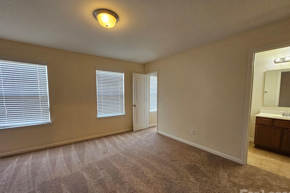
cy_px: 106
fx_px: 113
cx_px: 146
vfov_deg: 81.0
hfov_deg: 104.2
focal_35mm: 14
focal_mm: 2.2
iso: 400
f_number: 2.2
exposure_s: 1/60
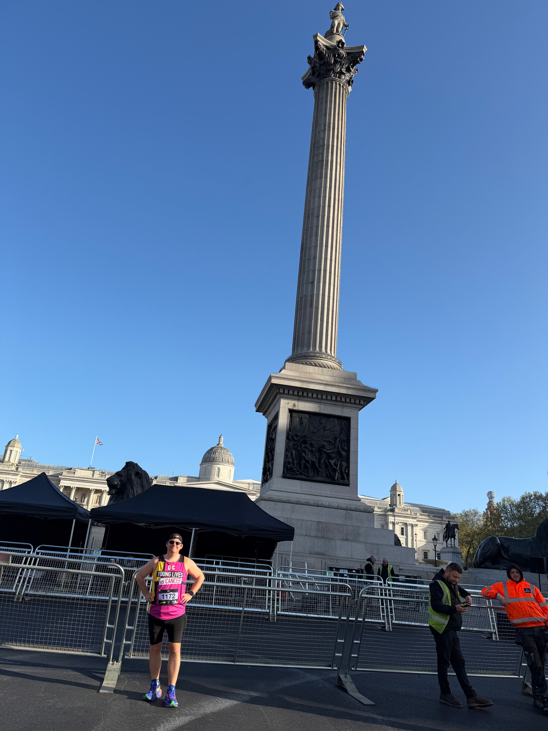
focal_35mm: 24
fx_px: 507
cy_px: 366
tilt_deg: +20.9
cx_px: 274
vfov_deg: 71.6
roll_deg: -6.1
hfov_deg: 56.8
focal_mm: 6.76
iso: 80
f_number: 1.78
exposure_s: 1/2703
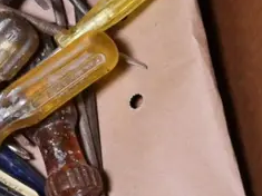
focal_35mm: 131
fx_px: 991
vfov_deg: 11.3
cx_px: -90
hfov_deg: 14.4
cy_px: 66
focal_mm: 15
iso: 3200
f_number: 3.7
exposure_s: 1/250
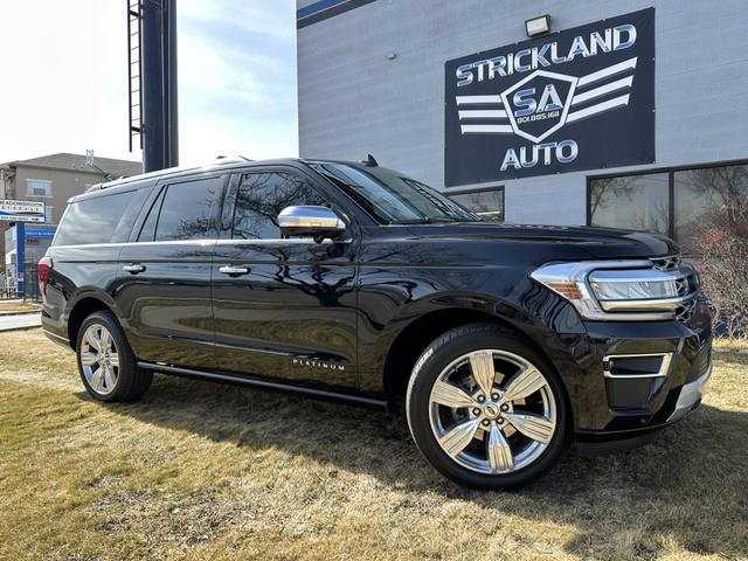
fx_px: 519
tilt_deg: -1.0
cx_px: 374
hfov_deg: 71.6
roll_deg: +0.0
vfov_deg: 56.8
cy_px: 280
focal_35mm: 24
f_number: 1.78
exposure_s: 1/797
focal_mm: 6.86
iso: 80
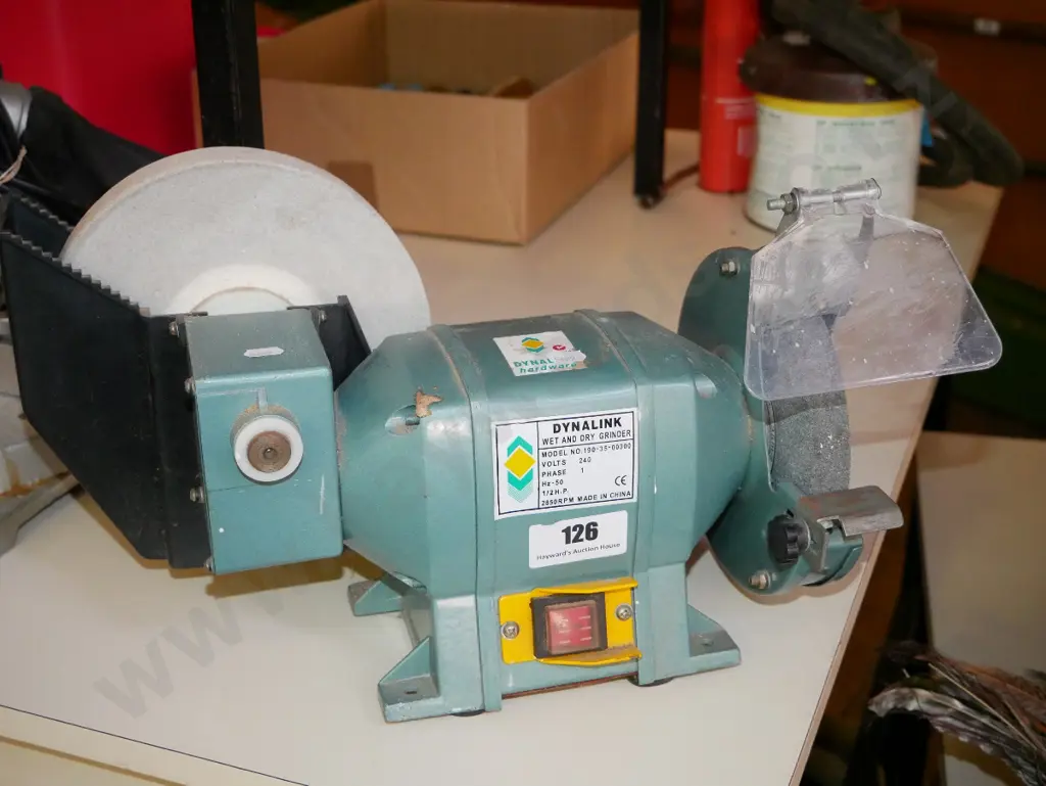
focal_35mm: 50
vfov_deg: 29.1
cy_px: 393
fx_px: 1512
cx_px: 523
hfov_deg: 38.2
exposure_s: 1/125
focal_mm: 25
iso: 3200
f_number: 4.5
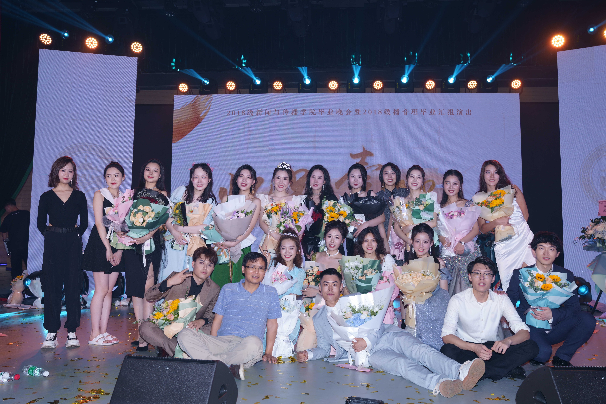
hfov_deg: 59.8
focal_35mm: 31
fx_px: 527
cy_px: 202
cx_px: 303
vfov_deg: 42.0
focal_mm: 31.3
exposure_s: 1/60
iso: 100
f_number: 5.6
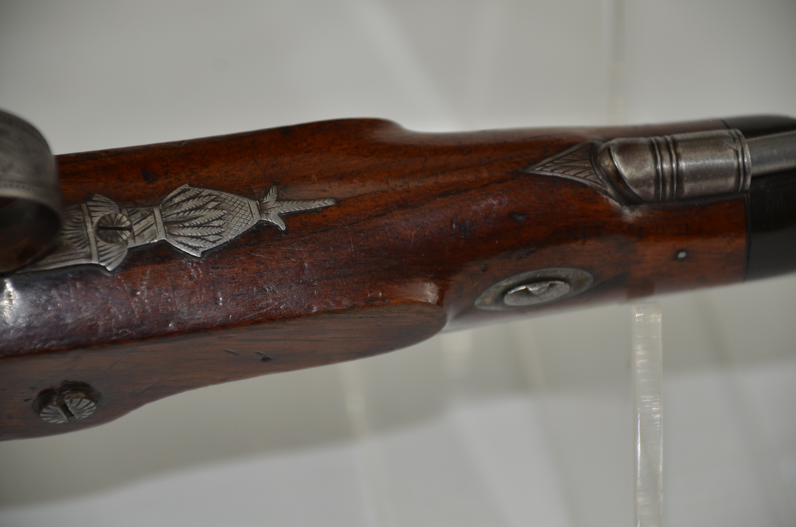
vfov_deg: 6.8
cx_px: 398
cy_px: 264
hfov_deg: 10.2
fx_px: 4468
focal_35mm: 202
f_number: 5.6
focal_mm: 135
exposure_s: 1/125
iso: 200
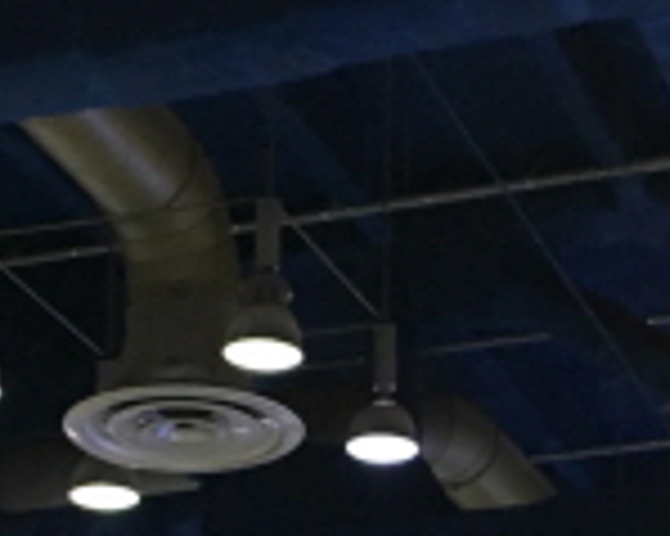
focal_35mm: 133
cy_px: 919
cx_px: 346
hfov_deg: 14.5
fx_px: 2636
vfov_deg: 10.9
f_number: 2.2
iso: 125
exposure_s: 1/30
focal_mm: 4.15
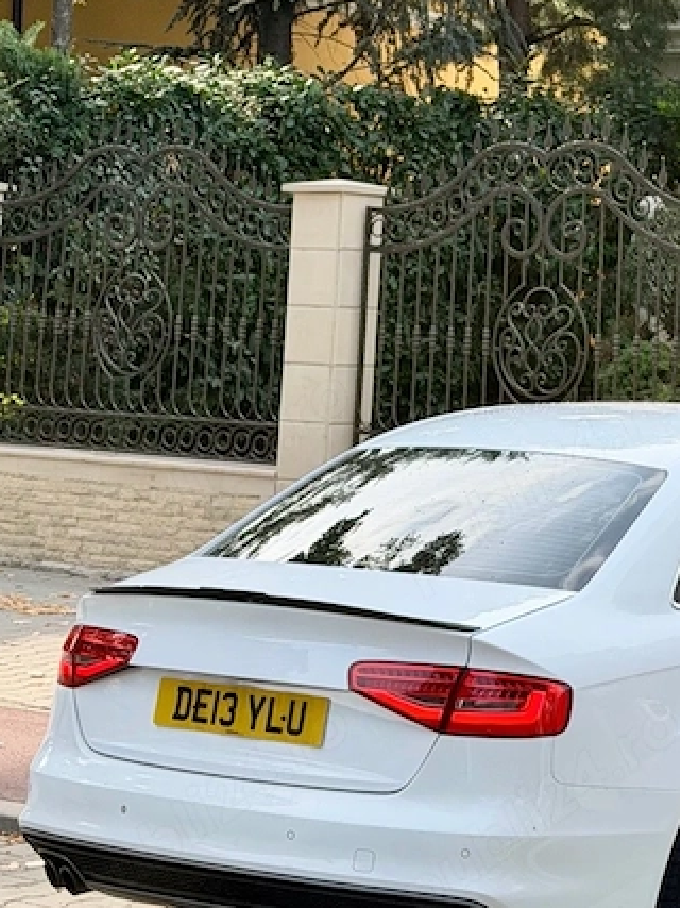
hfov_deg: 16.2
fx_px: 2358
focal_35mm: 90
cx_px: 625
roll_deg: -3.3
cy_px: 200
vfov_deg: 21.5
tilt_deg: +1.4
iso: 64
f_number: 1.78
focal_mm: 6.76
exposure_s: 1/1307
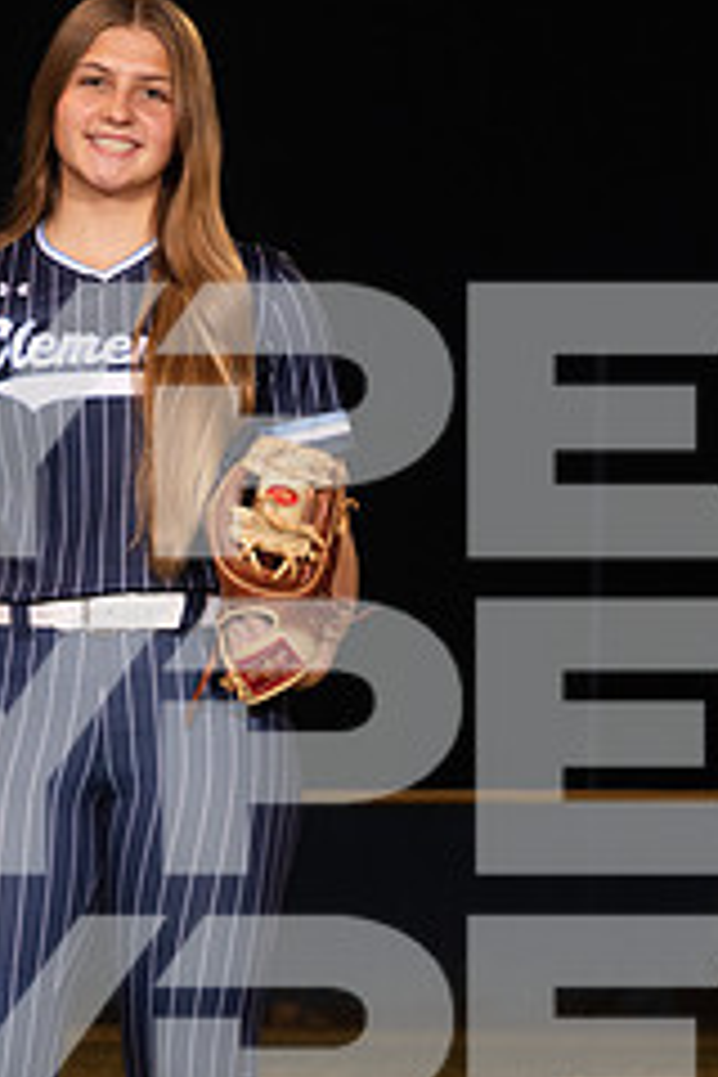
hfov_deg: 11.0
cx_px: 112
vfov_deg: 16.5
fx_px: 3709
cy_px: 740
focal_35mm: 124
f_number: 6.3
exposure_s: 1/400
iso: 1250
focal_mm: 66
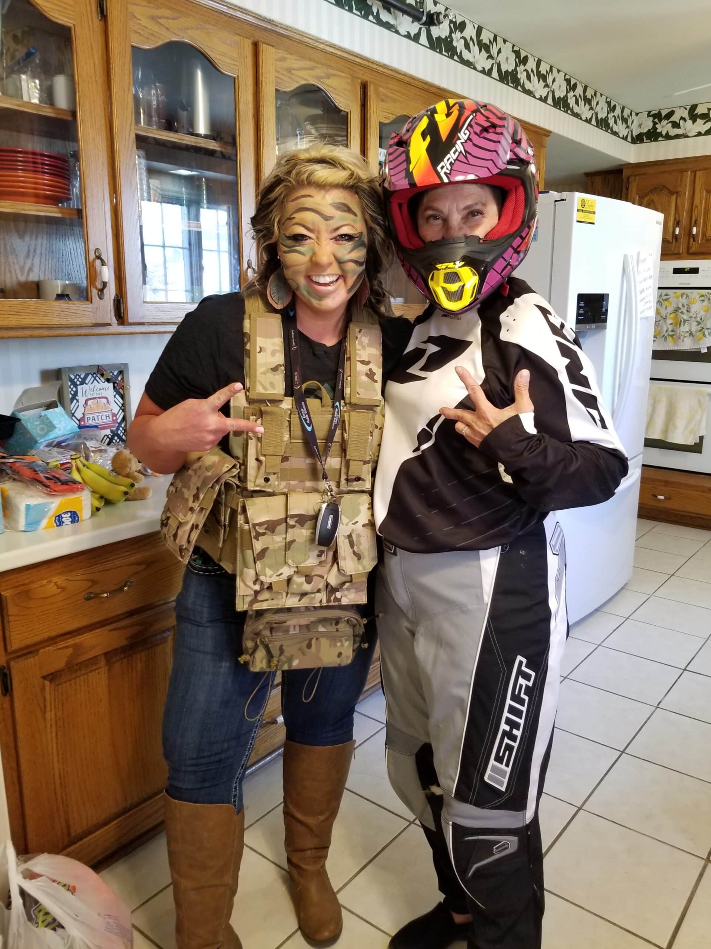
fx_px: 712
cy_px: 474
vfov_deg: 67.3
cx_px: 356
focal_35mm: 26
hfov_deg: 53.1
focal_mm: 4.25
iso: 160
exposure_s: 1/40
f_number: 1.7
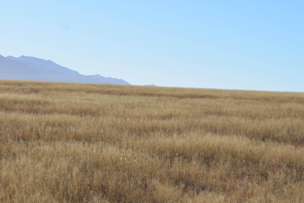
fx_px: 988
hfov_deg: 17.5
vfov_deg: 11.7
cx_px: 191
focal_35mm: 117
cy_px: 102
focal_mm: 45
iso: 100
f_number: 9
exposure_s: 1/320
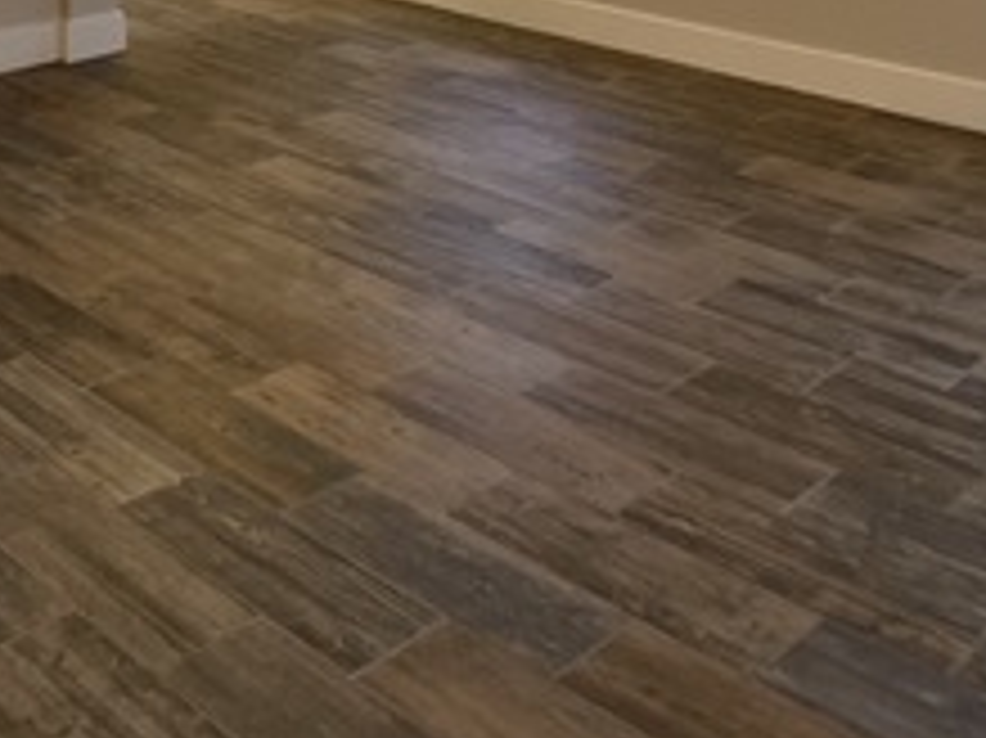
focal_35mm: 76
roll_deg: -0.2
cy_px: -320
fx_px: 2164
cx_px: 432
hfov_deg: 25.7
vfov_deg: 17.7
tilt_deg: +0.7
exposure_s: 1/60
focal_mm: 4.25
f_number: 1.8
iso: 100
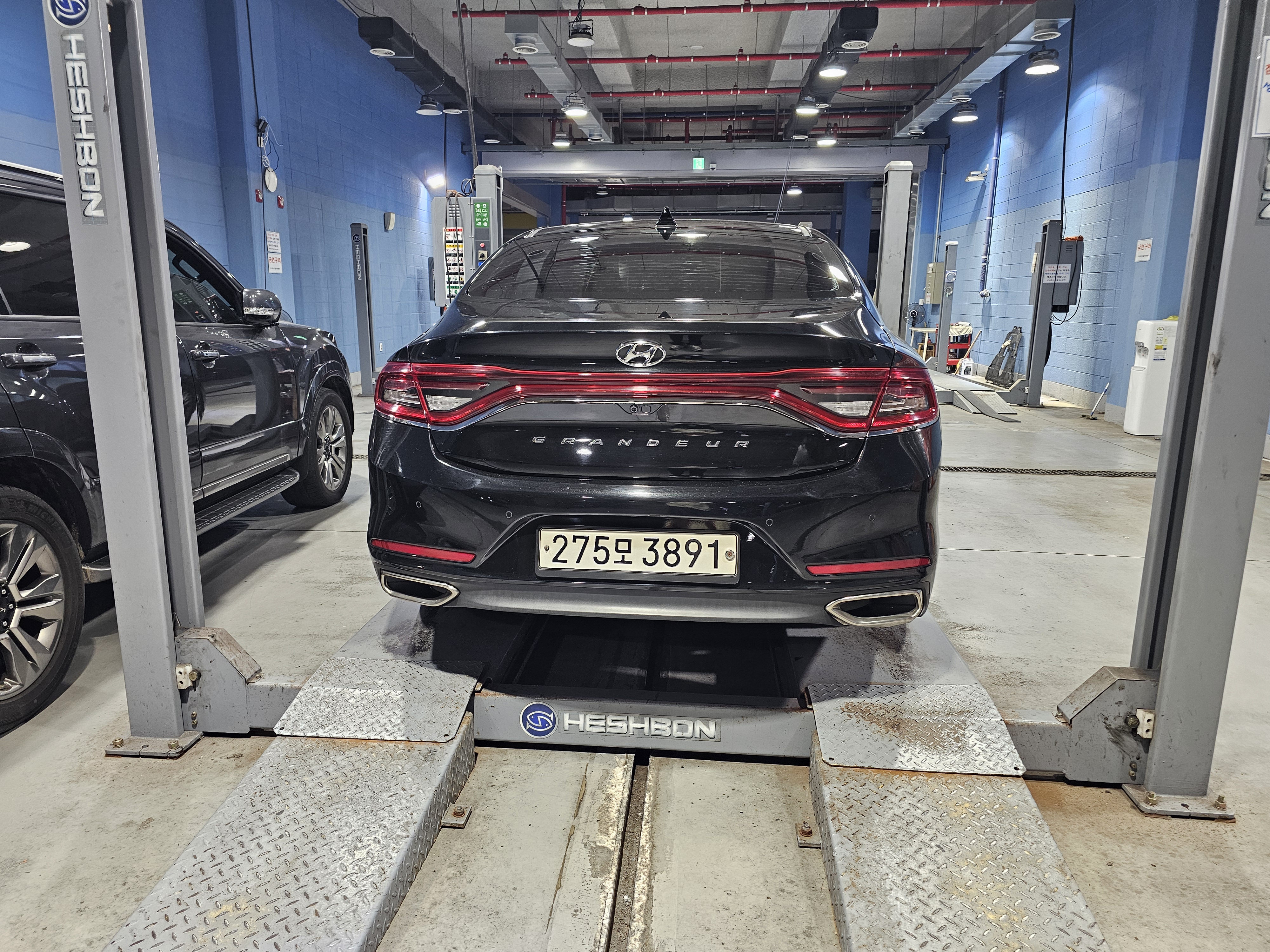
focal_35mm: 23
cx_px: 635
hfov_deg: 73.9
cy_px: 476
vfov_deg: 58.9
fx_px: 844
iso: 250
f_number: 1.7
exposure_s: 1/120
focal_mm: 6.3
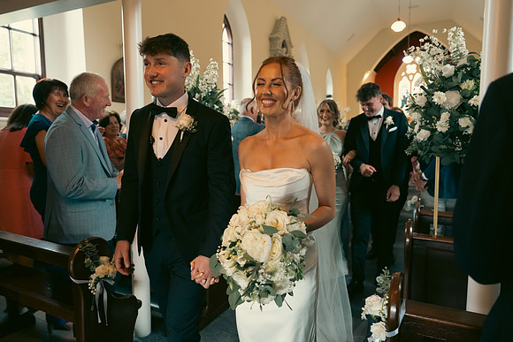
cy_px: 171
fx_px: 342
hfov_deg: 73.7
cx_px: 256
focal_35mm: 24
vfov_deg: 53.2
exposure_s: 1/200
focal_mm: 24
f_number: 3.5
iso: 3200
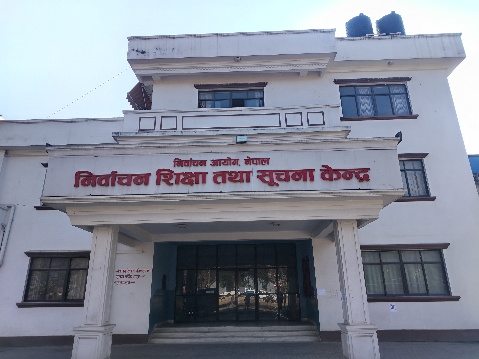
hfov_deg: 71.6
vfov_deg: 56.8
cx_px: 240
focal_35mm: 24
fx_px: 332
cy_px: 180
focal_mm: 5.25
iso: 394
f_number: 1.75
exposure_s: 1/900
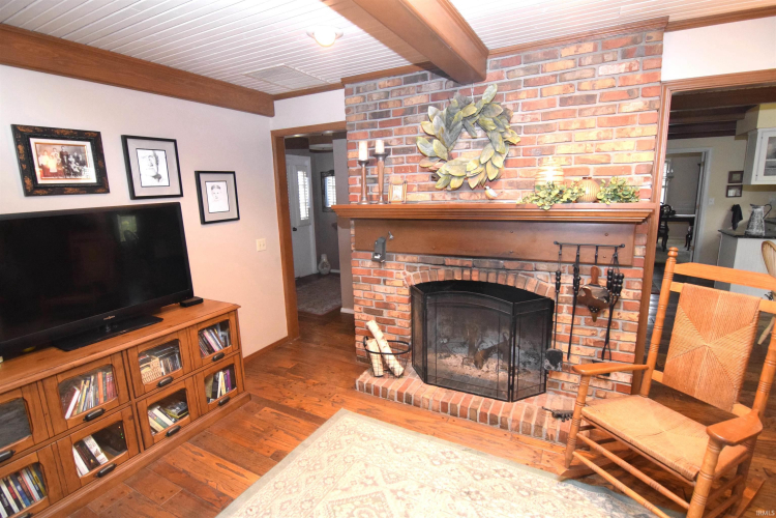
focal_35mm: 16
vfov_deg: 72.1
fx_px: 356
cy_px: 259
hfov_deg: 95.0
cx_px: 388
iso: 3200
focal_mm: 11
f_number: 4
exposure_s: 1/60
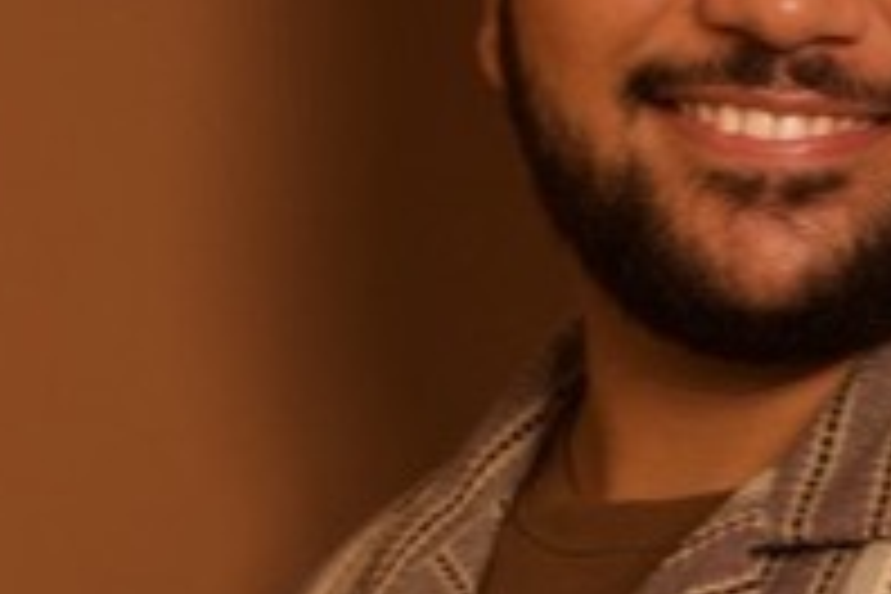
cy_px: 1098
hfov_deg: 10.5
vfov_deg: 6.9
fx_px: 4801
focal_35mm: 194
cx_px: 862
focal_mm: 35
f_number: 3.5
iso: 320
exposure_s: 1/100
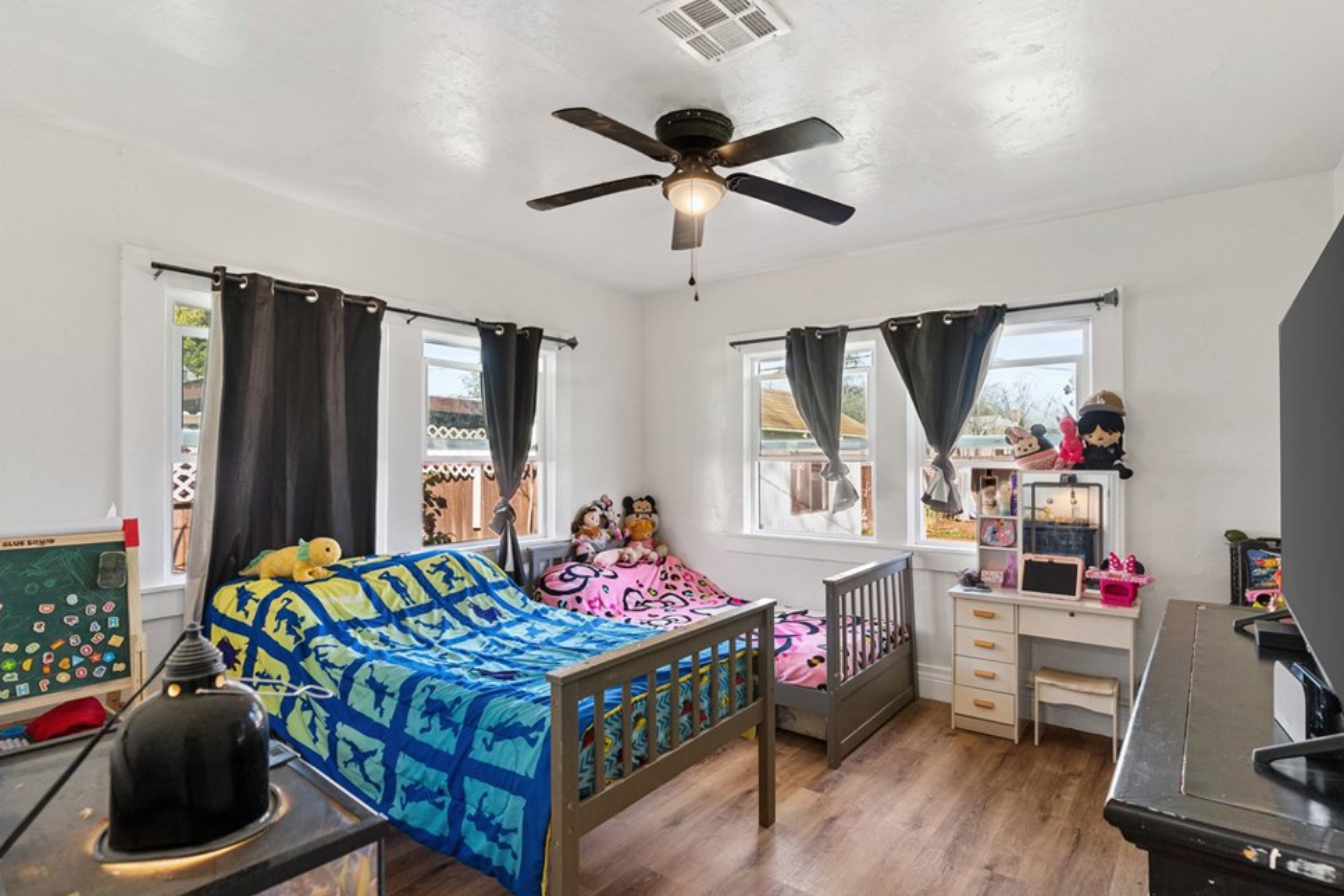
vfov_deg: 67.4
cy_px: 467
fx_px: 672
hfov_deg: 89.9
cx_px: 709
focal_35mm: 18
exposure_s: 1/15
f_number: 5.6
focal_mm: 17
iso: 400
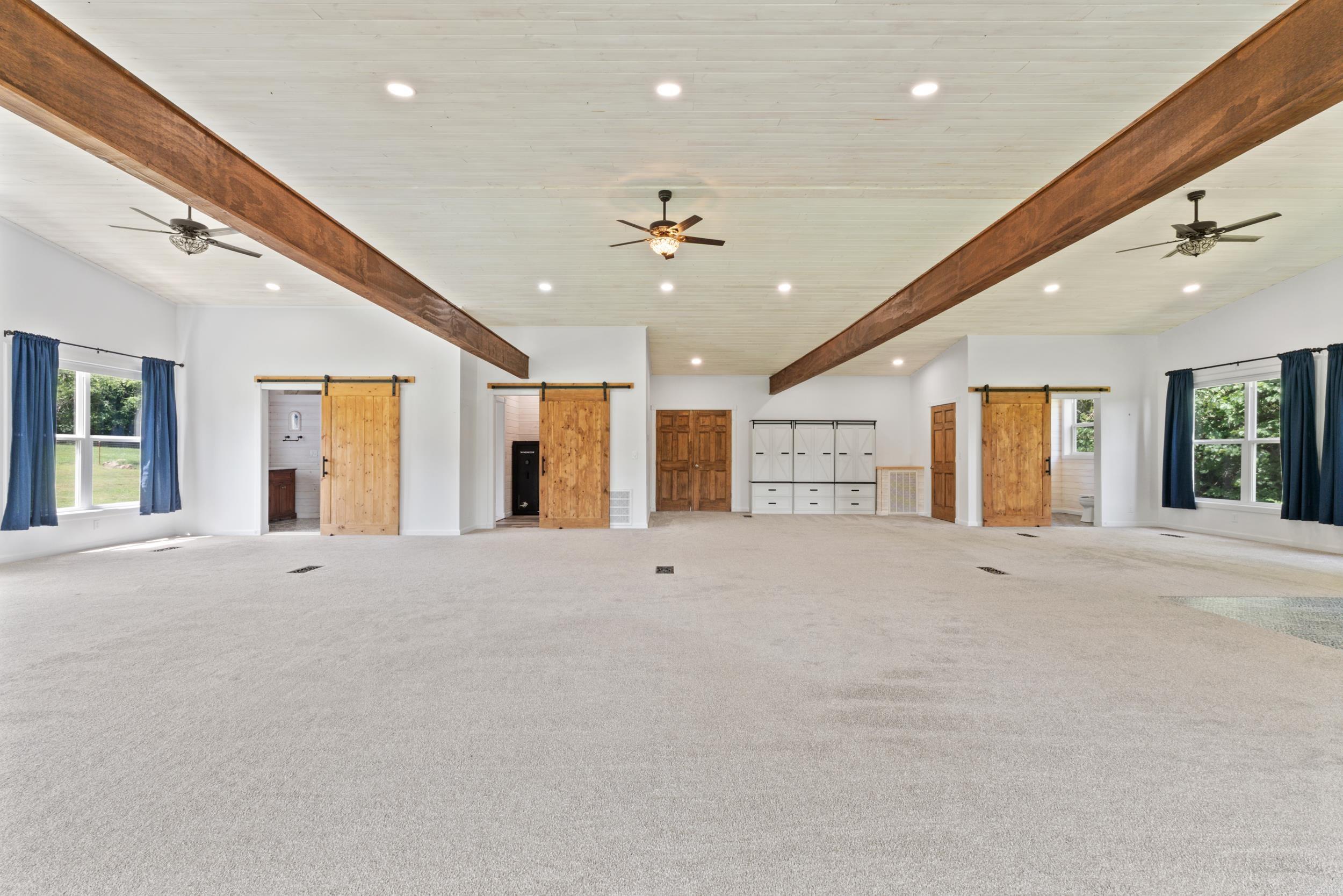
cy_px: 448
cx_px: 672
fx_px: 560
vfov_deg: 77.3
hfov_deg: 100.4
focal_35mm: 15
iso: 200
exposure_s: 1/4
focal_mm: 10
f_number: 9
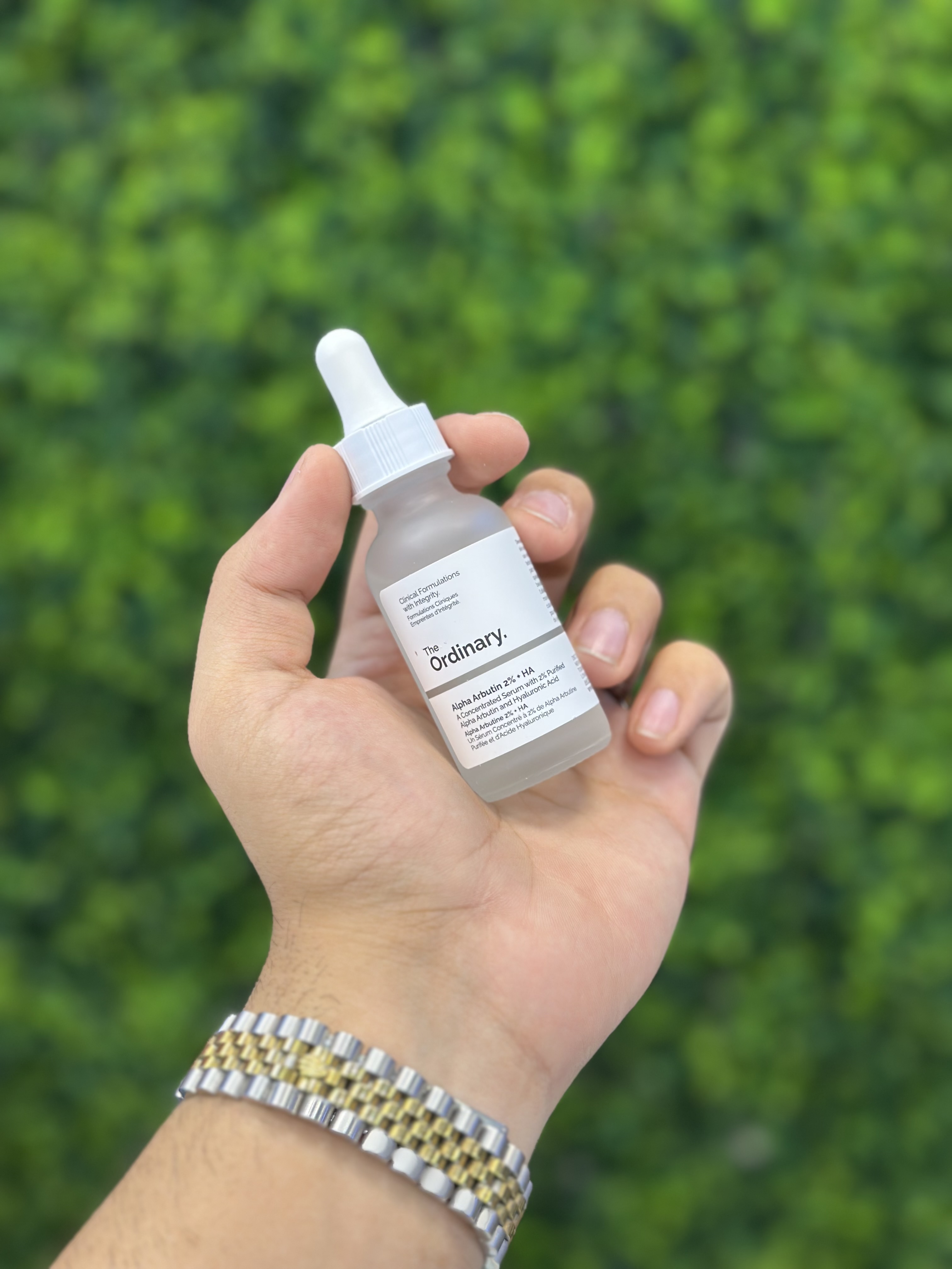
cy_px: 634
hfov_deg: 30.3
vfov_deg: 39.7
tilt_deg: -17.2
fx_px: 1760
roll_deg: +0.5
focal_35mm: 48
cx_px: 476
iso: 80
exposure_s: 1/141
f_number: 1.78
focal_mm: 6.86
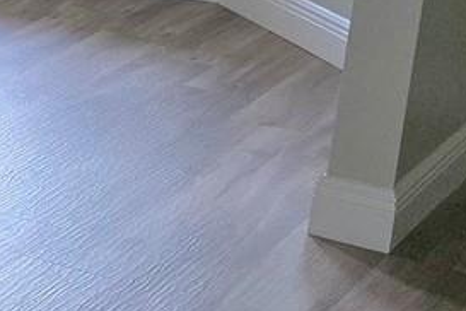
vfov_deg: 9.7
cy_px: -50
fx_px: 1812
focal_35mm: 140
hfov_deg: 11.5
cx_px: -725
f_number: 1.7
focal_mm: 6.3
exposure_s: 1/182
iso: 200
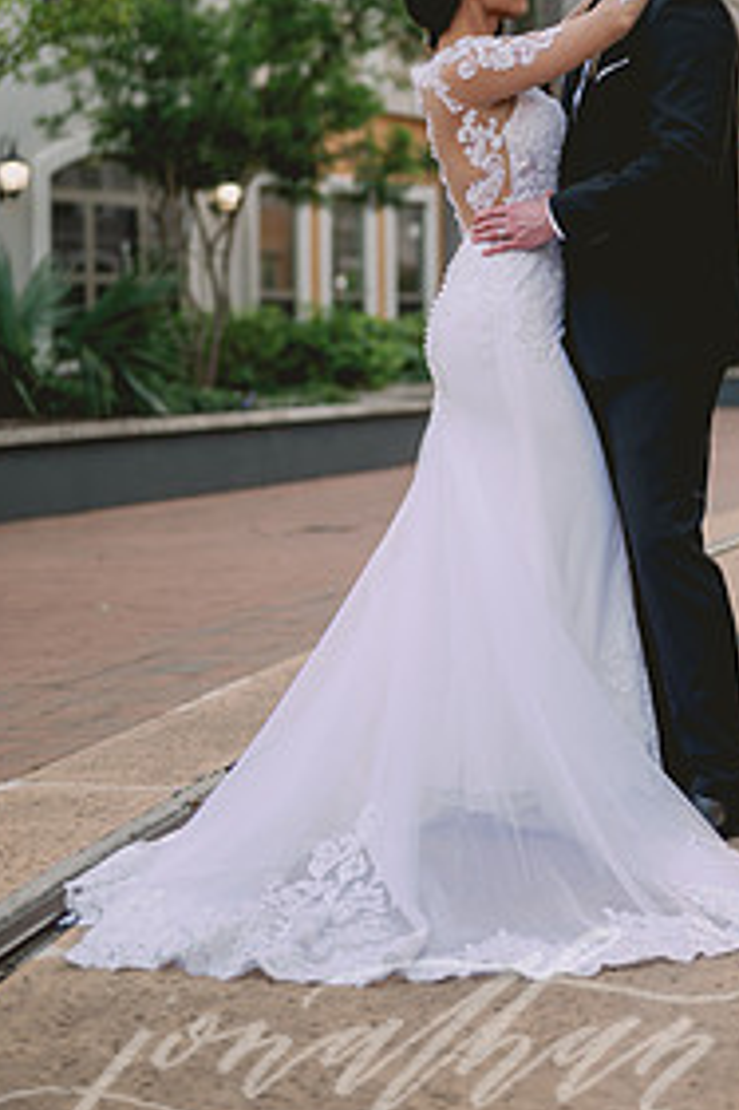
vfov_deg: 25.2
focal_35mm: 80
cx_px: 504
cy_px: 316
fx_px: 2466
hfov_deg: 17.0
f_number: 2
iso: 125
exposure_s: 1/160
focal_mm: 50
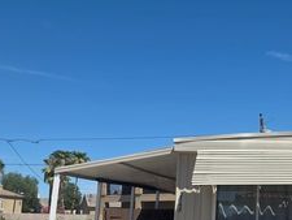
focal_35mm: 51
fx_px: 430
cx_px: 292
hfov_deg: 34.2
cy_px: 158
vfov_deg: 28.3
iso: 80
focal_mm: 6.3
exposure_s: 1/7333
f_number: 1.7
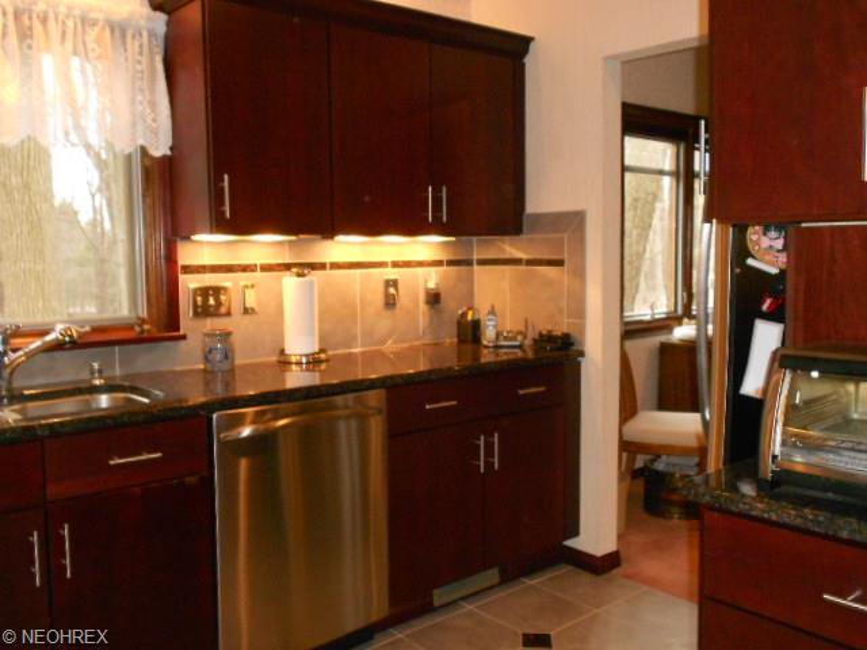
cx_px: 434
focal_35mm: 32
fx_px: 801
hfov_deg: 56.8
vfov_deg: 44.2
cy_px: 325
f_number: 3.6
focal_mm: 5.8
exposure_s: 1/30
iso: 400
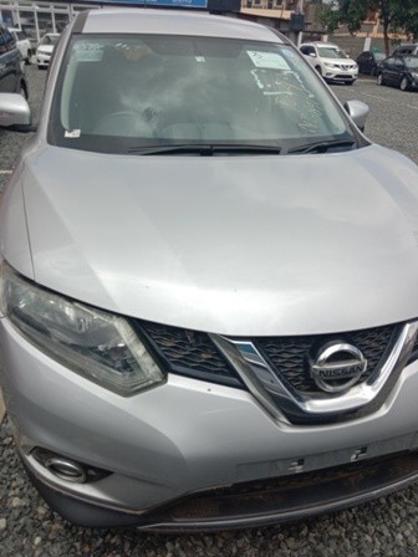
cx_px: 209
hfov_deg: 53.1
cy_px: 278
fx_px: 419
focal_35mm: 26
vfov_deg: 67.3
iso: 102
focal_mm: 3.65
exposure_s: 1/971
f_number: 2.2
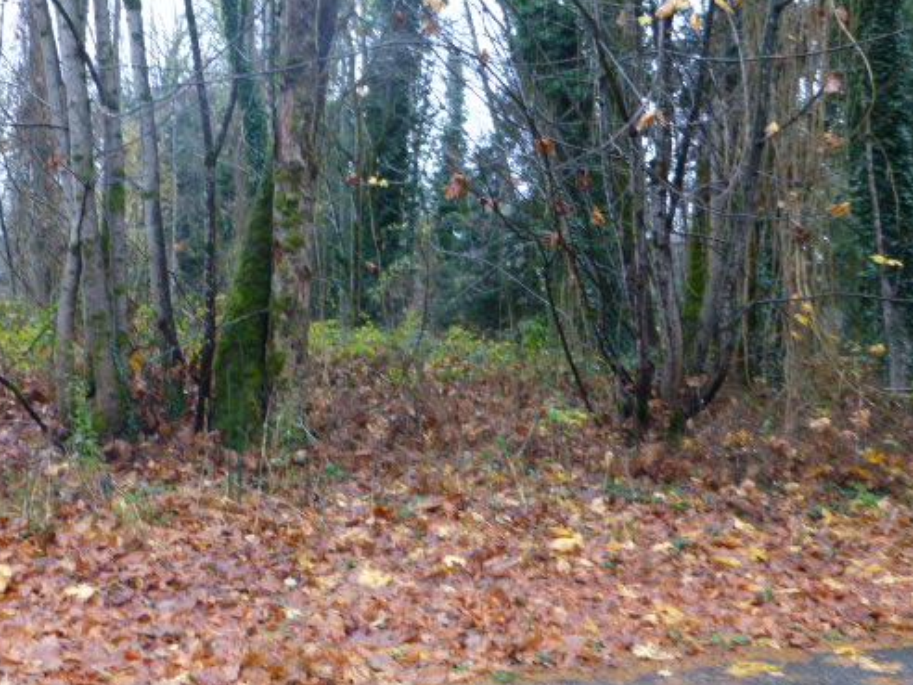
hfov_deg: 47.5
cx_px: 356
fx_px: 1029
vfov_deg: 36.7
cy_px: 280
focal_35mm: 39
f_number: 3.6
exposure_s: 1/125
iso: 640
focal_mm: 5.4
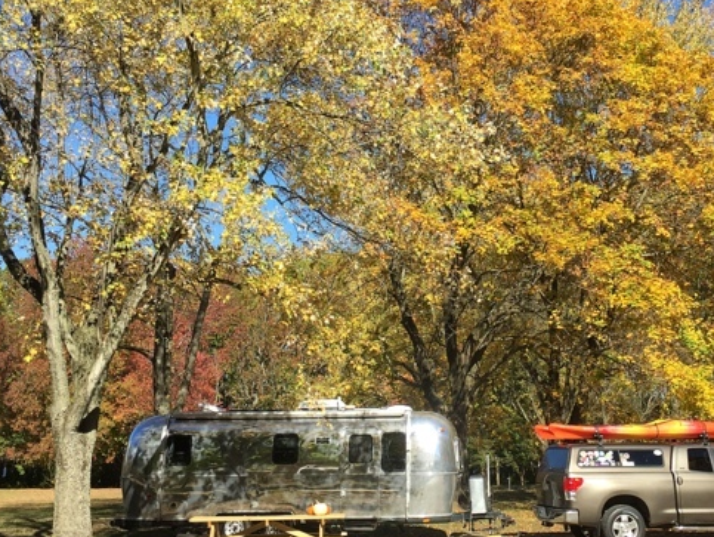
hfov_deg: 39.0
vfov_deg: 30.2
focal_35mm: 48
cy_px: 194
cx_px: 501
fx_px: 991
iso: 32
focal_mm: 4.15
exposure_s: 1/1276
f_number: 2.2
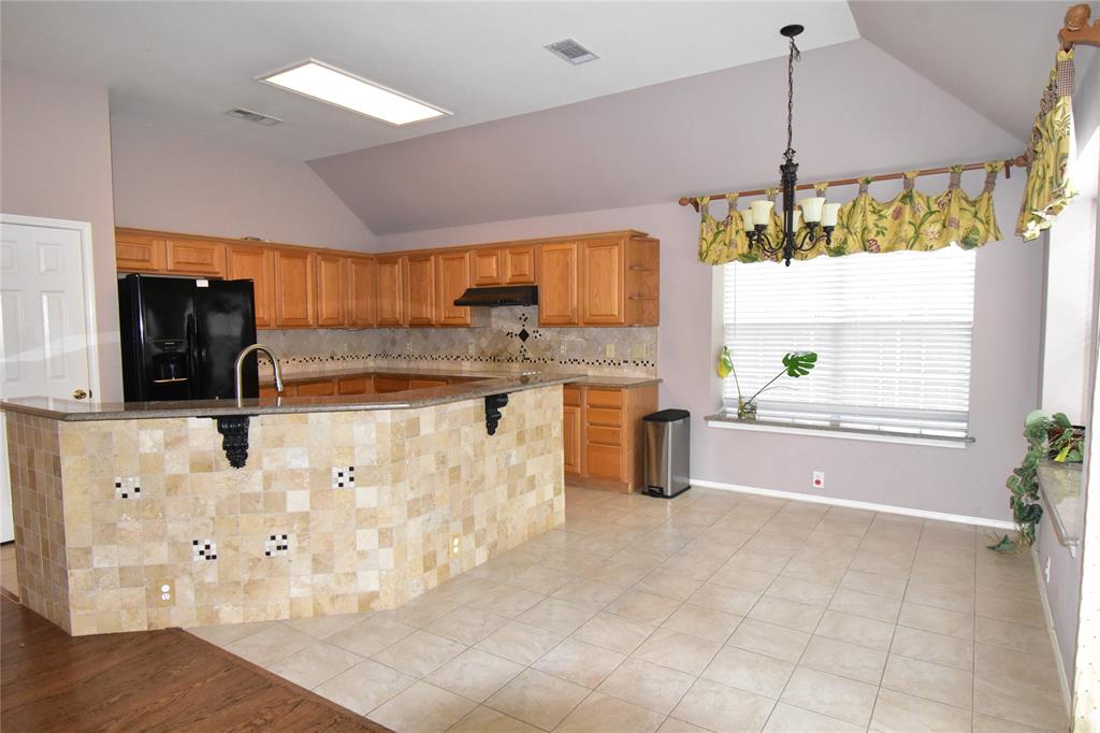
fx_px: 641
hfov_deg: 81.2
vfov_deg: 59.5
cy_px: 366
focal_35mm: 21
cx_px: 550
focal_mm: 14
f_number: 8
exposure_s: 1/60
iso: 4000
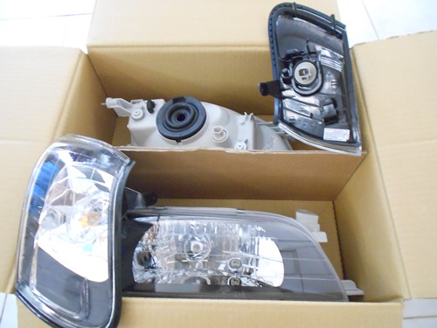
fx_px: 328
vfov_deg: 53.1
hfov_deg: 67.3
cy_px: 164
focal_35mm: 26
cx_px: 218
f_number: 3.2
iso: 800
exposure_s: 1/5
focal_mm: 4.6
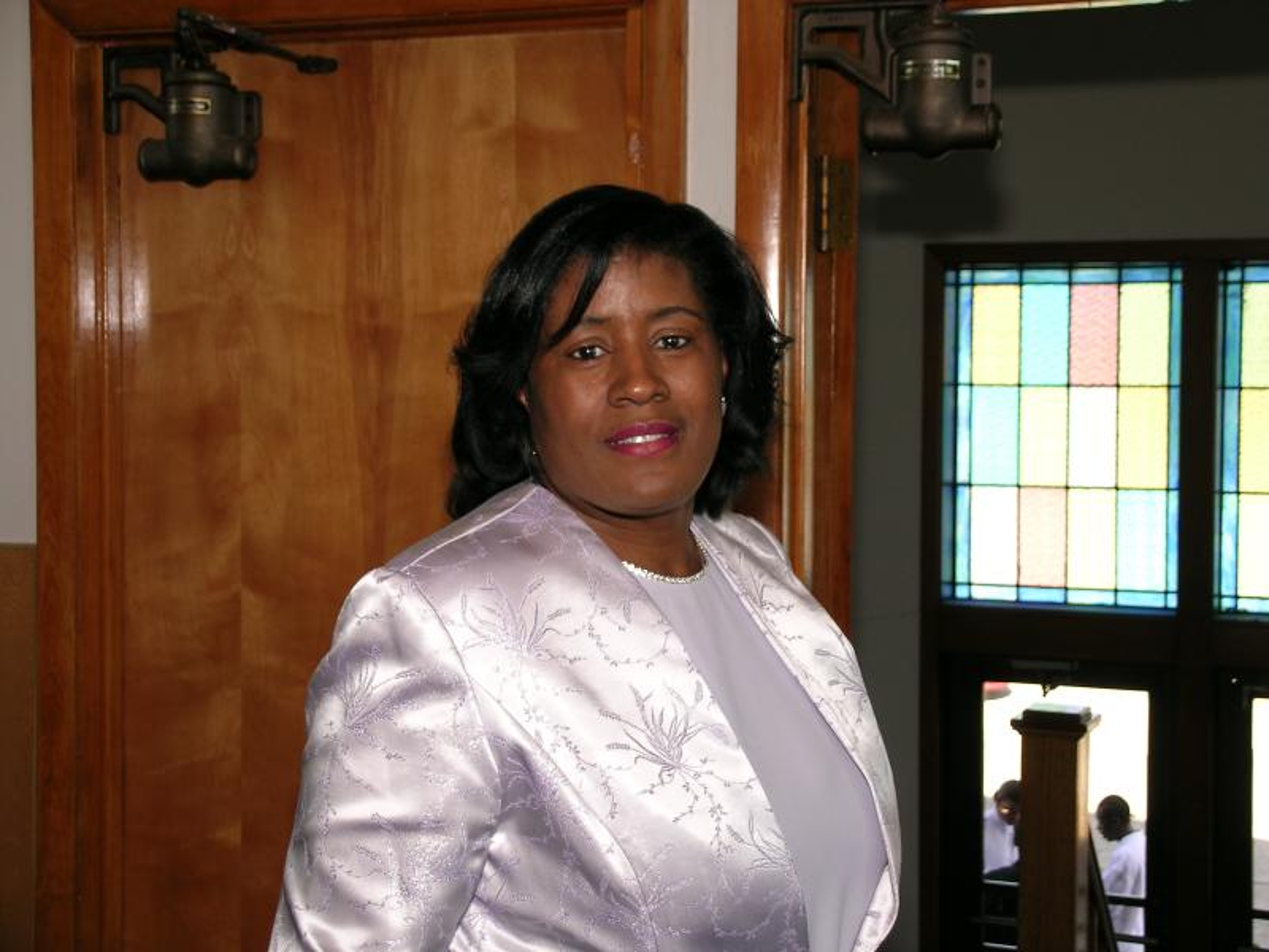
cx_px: 634
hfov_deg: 31.7
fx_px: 2236
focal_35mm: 61
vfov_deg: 24.0
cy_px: 476
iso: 50
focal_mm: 12.6
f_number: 4.2
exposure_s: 1/60.3
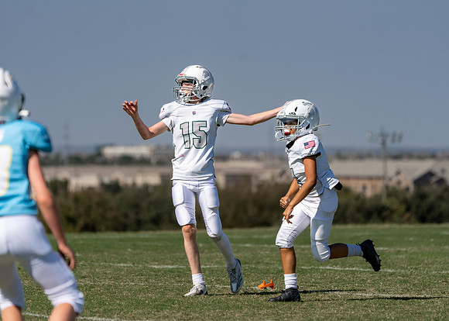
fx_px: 4085
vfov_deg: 4.5
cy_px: 174
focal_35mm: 320
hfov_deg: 6.3
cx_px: 236
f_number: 5.6
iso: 100
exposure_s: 1/1250
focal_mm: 282
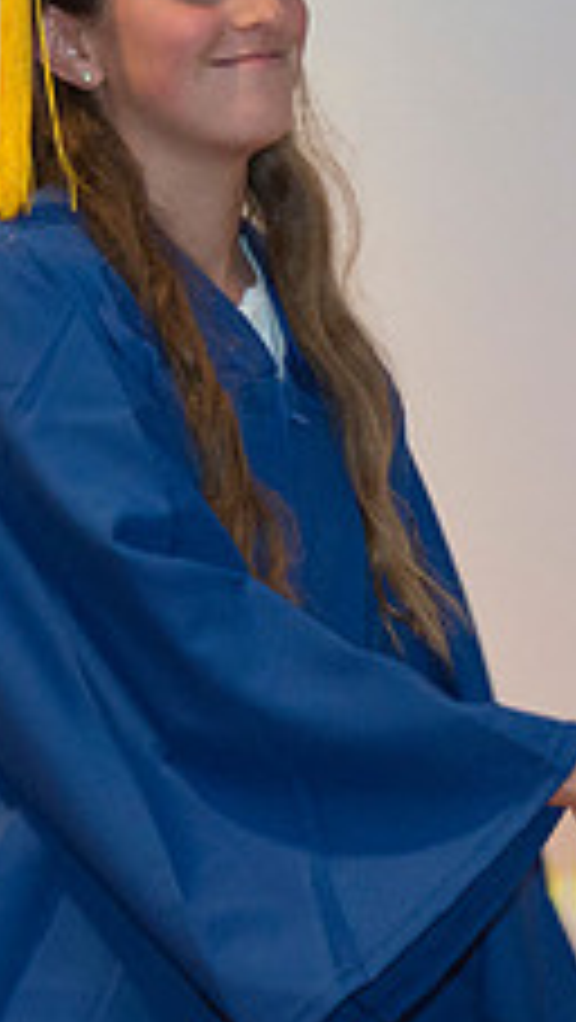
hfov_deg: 2.7
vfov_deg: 4.7
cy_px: 607
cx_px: 691
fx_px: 12386
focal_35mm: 457
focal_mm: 135
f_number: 5.6
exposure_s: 1/80
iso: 2000
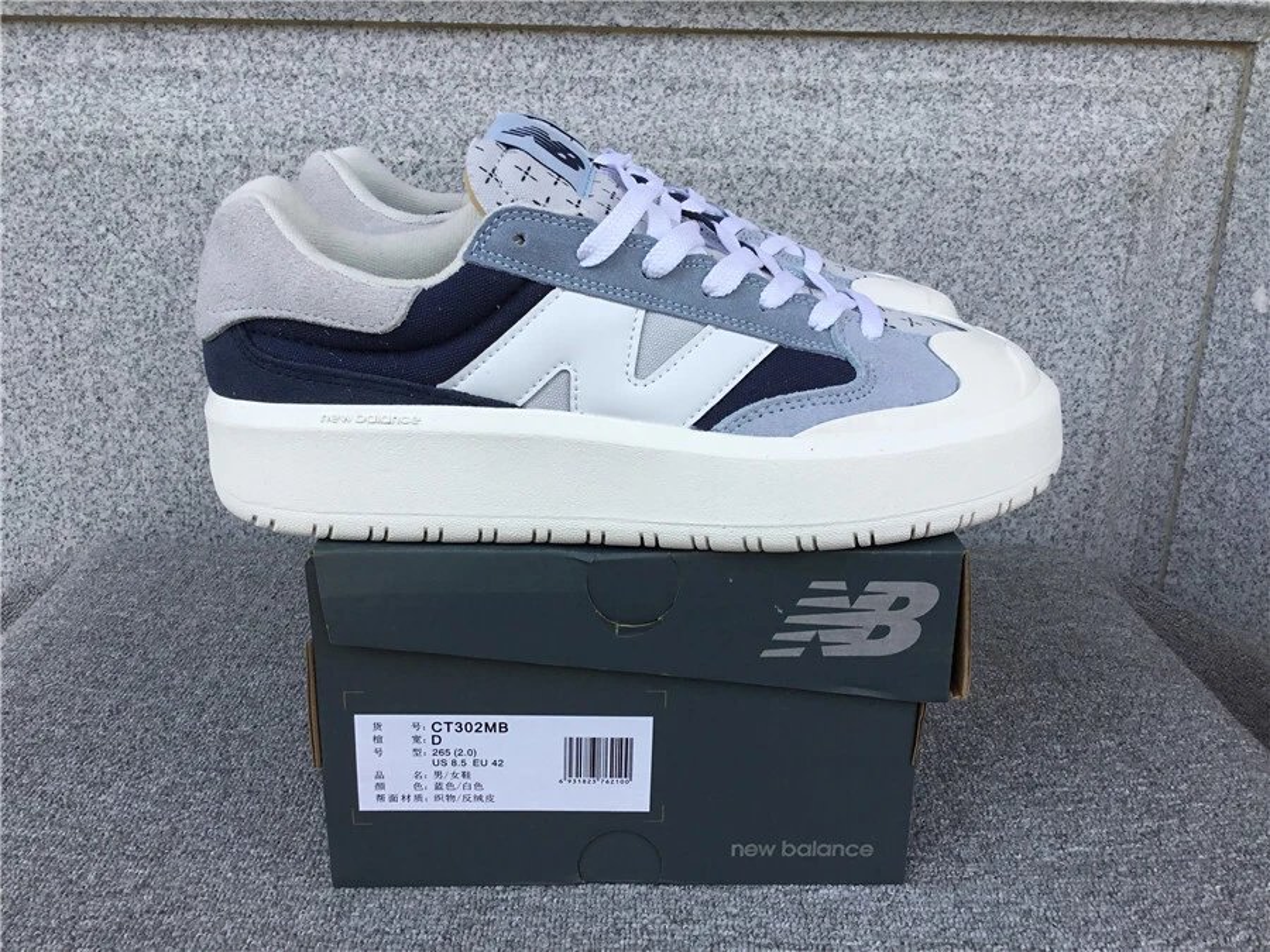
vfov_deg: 45.4
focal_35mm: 31
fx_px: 1137
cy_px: 476
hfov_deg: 58.4
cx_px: 635
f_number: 2.4
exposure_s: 1/381
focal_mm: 3.3
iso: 25
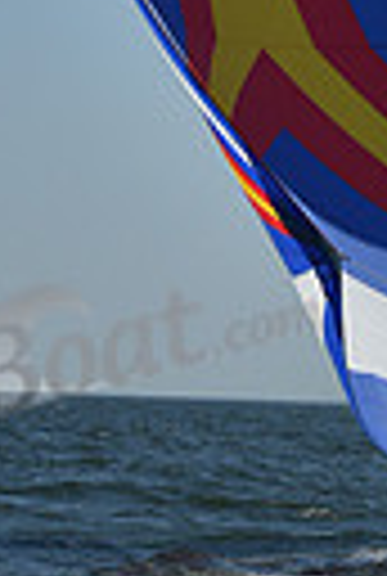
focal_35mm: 316
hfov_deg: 4.4
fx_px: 5068
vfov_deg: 6.4
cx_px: 556
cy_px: -374
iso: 250
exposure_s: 1/1250
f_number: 10
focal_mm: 70
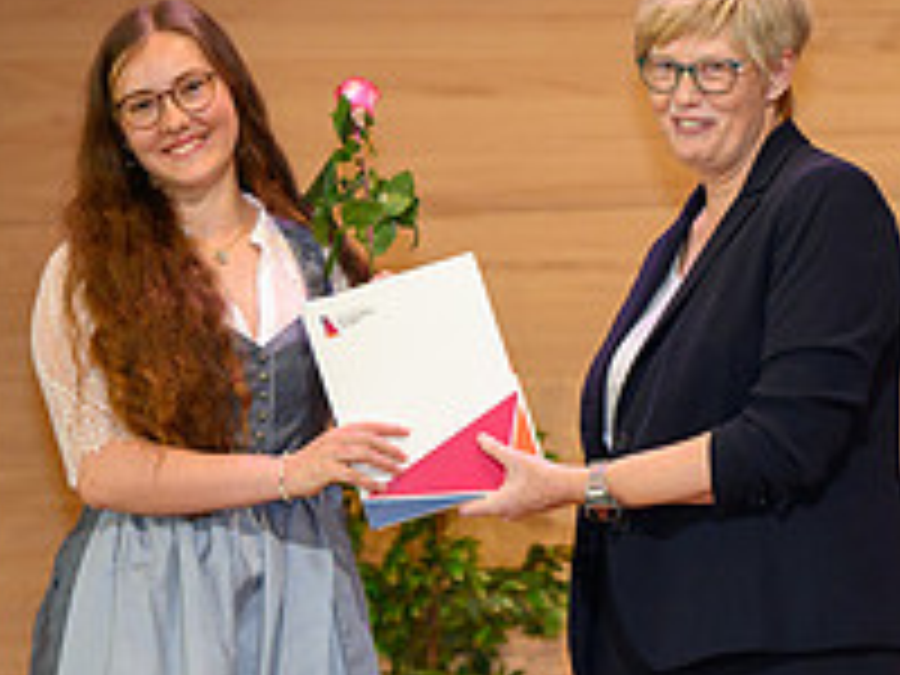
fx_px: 8944
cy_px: 556
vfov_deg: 4.3
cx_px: 591
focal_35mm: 344
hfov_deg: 5.8
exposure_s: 1/200
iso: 2000
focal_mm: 110
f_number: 5
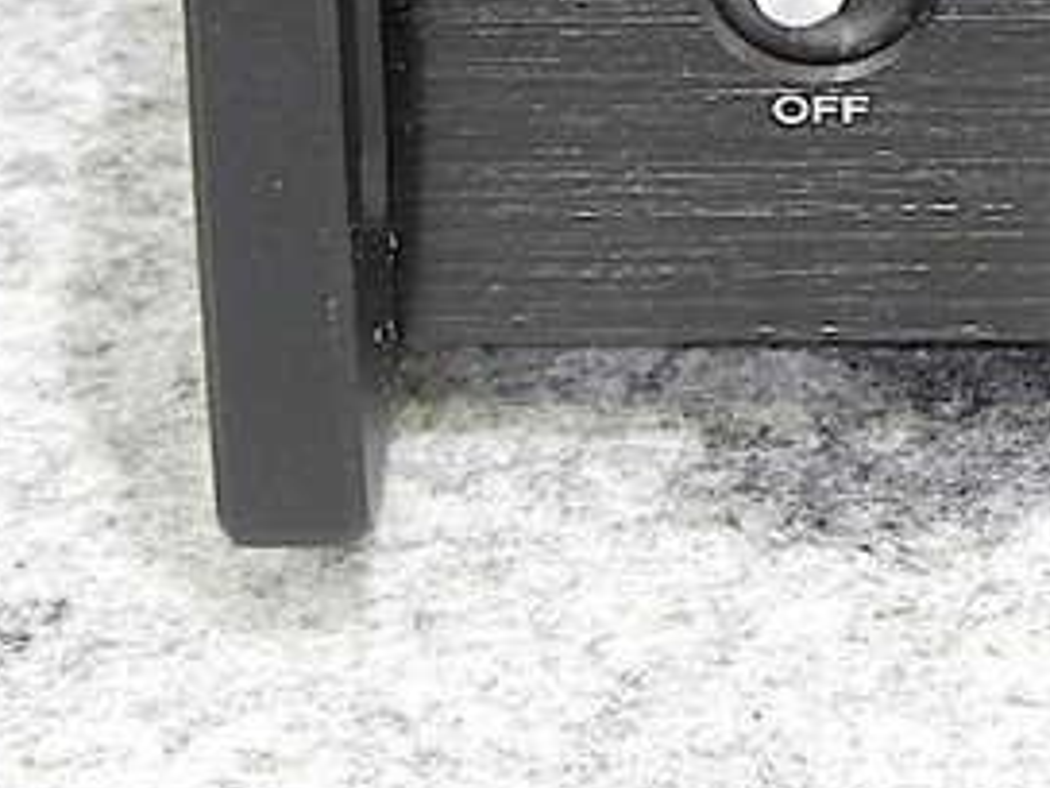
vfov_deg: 2.6
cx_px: 1548
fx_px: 17108
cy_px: -174
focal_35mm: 564
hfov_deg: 3.5
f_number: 5.5
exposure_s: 1/3.2
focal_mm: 28.7
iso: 200
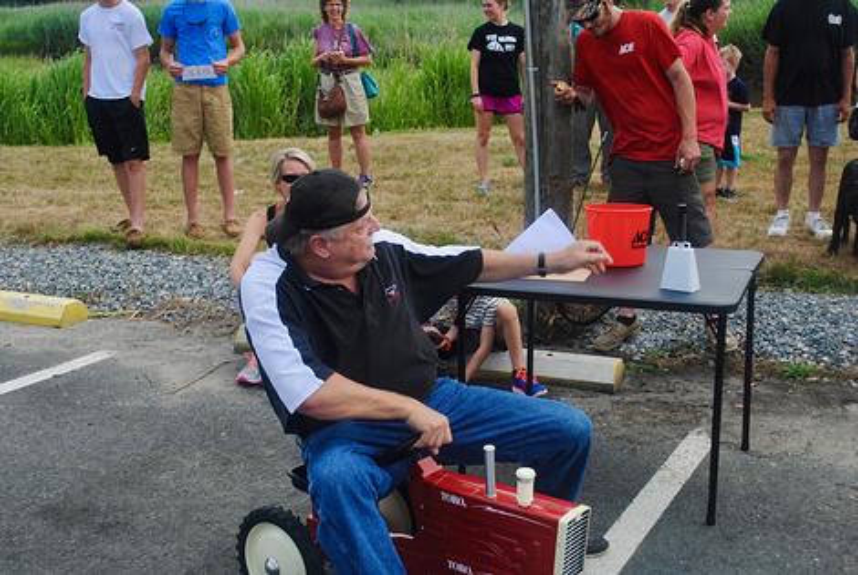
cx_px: 429
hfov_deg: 43.5
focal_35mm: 45
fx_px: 1074
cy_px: 288
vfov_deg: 30.0
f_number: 7.1
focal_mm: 30
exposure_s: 1/200
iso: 100
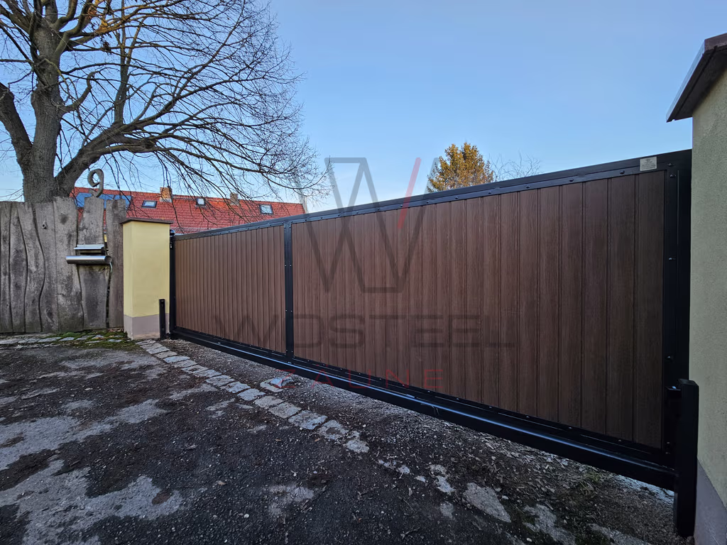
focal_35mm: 13
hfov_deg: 106.2
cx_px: 364
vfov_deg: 89.9
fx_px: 273
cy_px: 272
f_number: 2.2
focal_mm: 2.2
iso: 50
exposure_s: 1/100
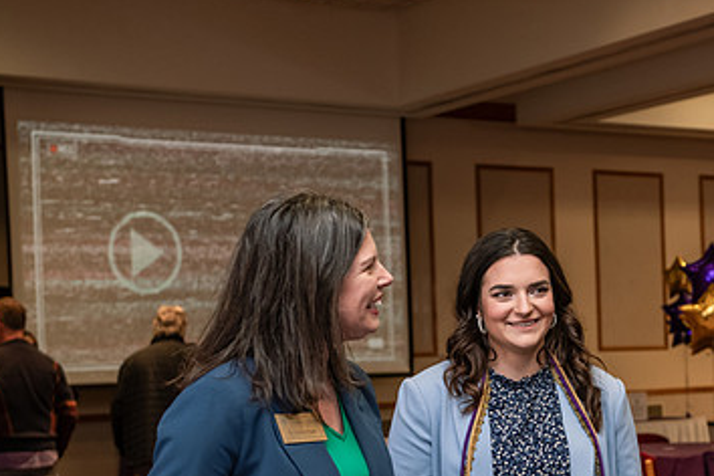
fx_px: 1626
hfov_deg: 24.5
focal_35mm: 82
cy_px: 364
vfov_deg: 16.6
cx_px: 524
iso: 2000
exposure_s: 1/160
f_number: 4
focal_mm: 50
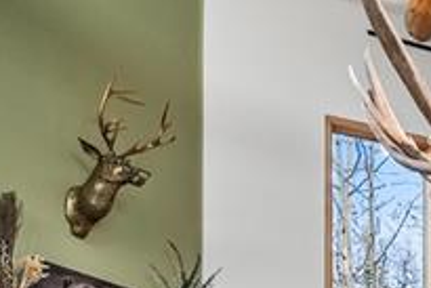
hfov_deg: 19.1
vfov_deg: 14.9
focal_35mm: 80
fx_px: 958
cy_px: 515
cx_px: 784
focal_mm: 16
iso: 200
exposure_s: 1/250
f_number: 8
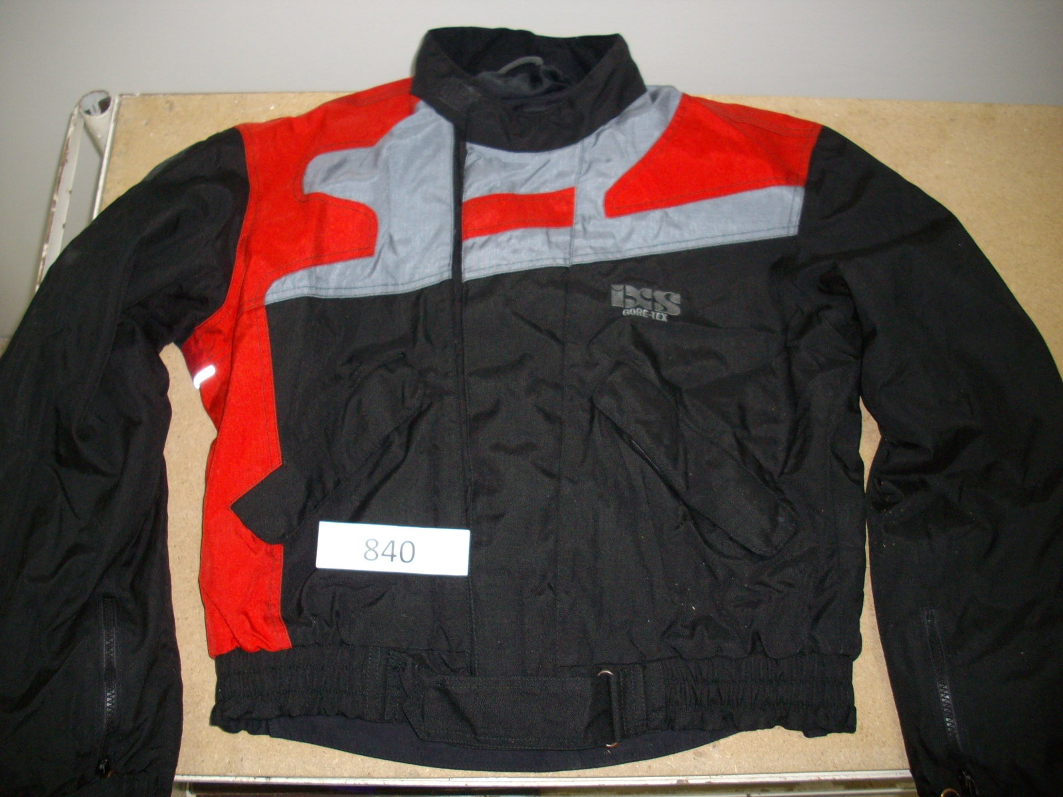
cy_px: 398
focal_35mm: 37
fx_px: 1136
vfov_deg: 38.7
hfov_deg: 50.1
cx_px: 532
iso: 160
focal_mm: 6.2
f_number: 2.8
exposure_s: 1/50
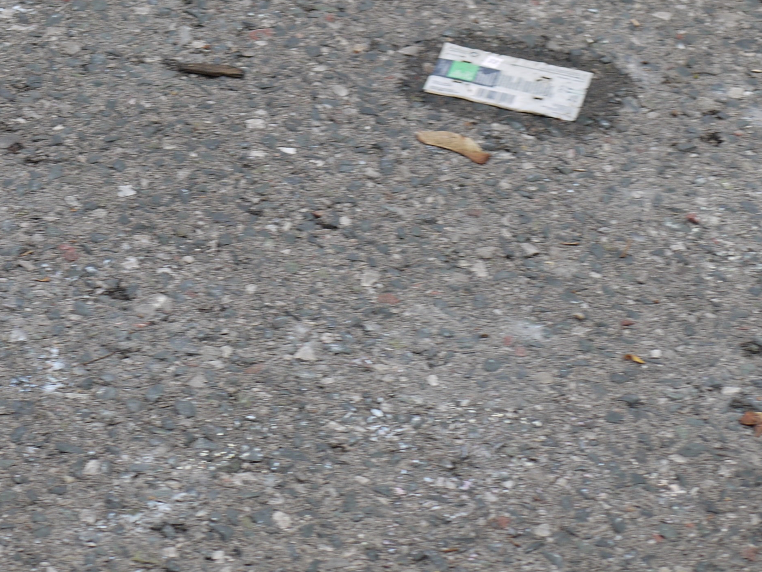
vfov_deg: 9.8
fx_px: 3302
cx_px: 116
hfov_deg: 13.1
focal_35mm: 150
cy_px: -19
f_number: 4.5
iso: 100
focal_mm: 35
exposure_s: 1/500
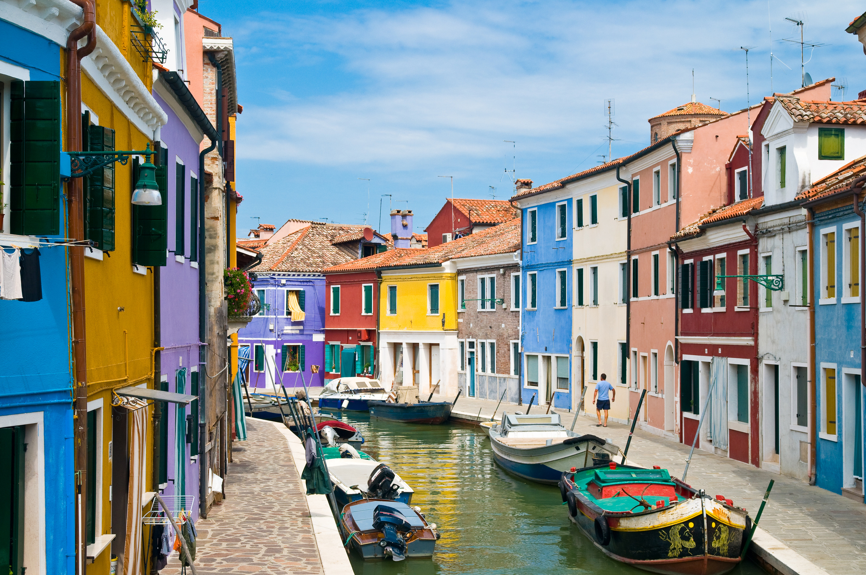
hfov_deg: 33.4
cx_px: 433
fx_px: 1442
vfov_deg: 22.6
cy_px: 288
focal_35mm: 60
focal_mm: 40
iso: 200
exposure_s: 1/200
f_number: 7.1
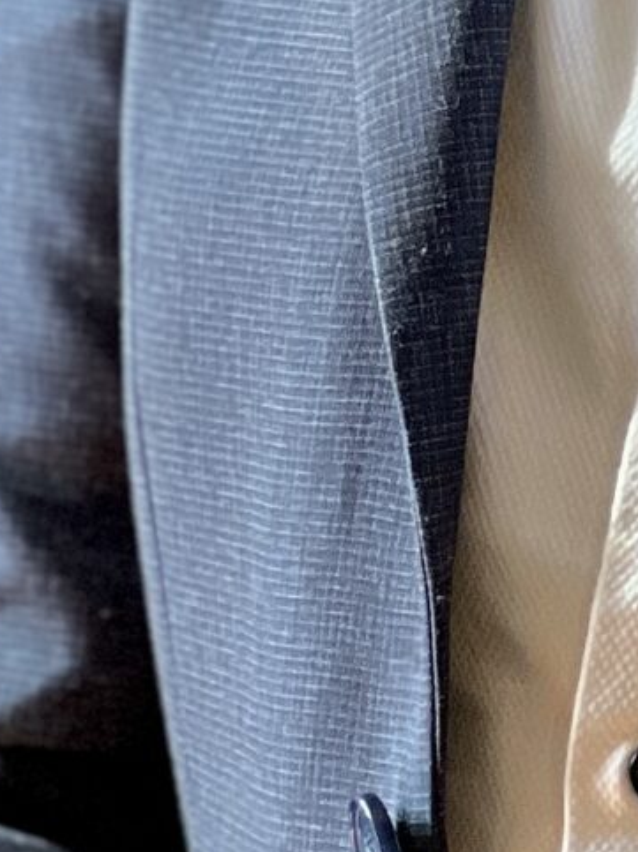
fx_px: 10060
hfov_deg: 3.6
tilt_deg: -4.0
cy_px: -765
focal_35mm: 409
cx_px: 1020
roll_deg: -0.9
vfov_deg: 4.8
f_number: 2.8
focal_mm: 9
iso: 250
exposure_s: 1/94
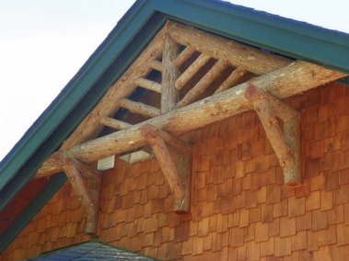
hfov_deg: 24.4
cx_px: 174
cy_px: 130
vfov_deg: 18.4
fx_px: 806
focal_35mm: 80
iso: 64
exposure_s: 1/80
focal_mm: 14.2
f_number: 4
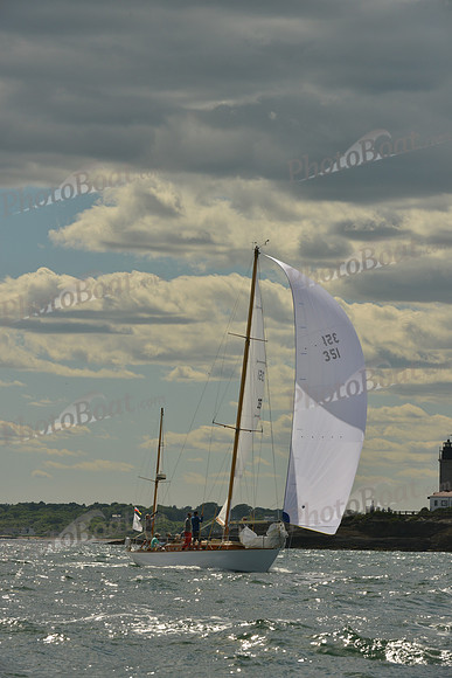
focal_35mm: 200
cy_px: 339
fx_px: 3764
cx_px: 226
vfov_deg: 10.3
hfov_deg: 6.9
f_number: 11
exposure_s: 1/1250
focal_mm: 200
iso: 400
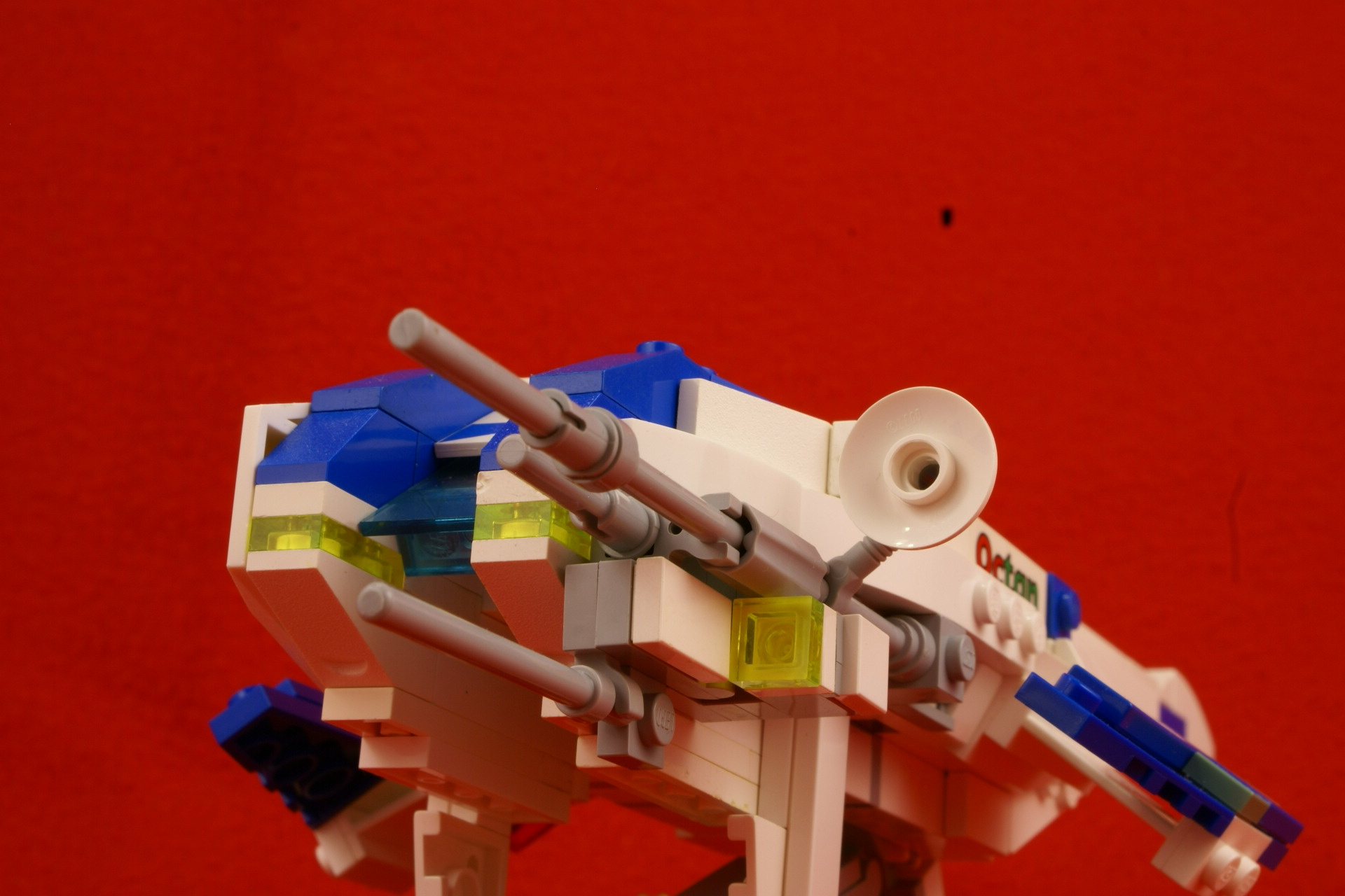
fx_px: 2802
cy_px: 448
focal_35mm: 75
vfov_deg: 18.2
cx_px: 672
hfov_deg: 27.0
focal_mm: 50
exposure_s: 4
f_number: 22
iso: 100
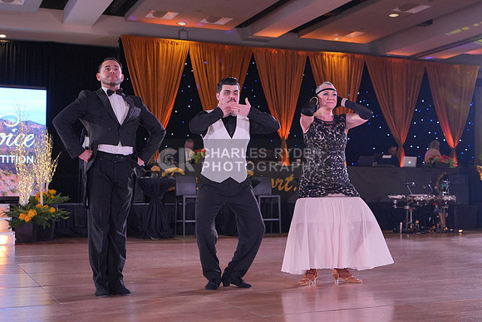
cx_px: 241
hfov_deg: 38.2
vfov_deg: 26.0
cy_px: 161
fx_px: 696
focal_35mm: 52
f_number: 4
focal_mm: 35
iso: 1600
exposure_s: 1/400
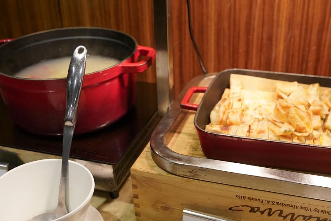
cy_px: 116
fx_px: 414
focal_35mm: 45
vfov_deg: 29.9
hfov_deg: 43.1
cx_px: 214
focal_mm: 28
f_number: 3.5
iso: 1600
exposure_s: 1/160
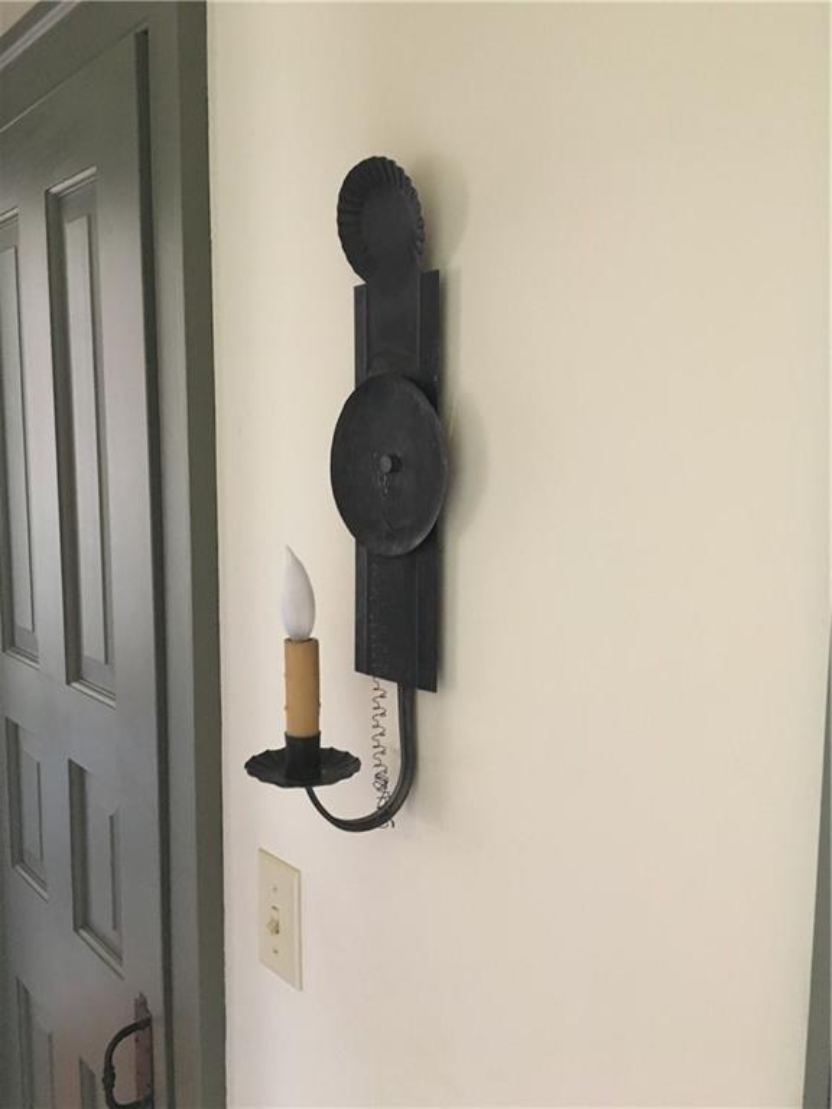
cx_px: 416
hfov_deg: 48.2
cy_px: 554
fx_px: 929
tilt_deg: -6.0
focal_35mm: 29
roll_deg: +0.8
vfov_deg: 61.7
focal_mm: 4.15
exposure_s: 1/15
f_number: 2.2
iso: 400
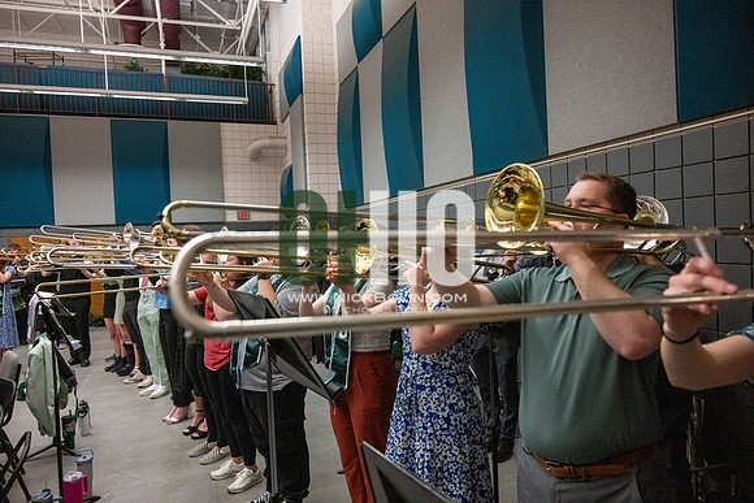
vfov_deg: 53.2
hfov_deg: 73.7
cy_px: 252
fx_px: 503
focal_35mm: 24
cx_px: 377
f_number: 4
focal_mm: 24
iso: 10000
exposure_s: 1/500
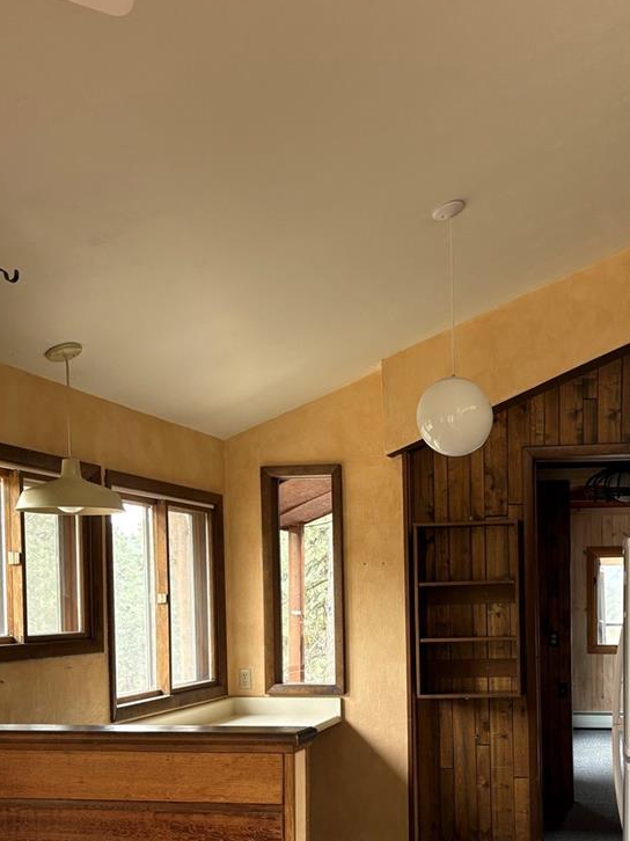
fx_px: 1044
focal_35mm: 43
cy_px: 627
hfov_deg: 32.8
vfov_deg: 42.6
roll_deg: +1.6
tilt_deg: -1.4
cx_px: 492
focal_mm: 5.96
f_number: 1.6
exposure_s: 1/121
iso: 125
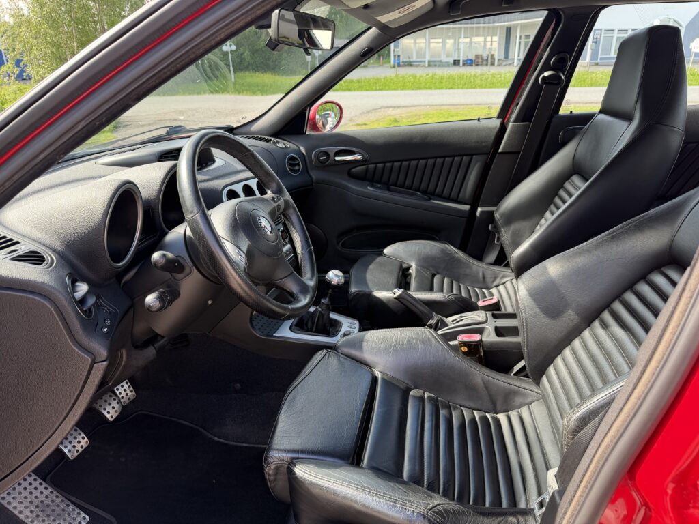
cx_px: 350
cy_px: 262
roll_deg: +1.9
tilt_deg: -23.1
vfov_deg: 56.8
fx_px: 485
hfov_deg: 71.6
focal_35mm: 24
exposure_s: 1/239
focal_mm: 6.76
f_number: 1.78
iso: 80
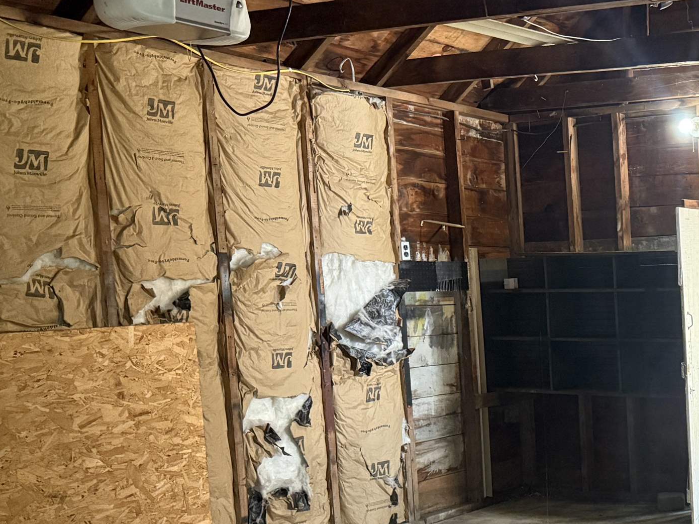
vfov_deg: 27.1
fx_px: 1070
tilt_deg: -5.9
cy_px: 406
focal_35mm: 53
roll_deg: +1.2
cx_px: 728
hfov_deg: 32.7
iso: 800
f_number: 1.78
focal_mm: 6.76
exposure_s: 1/54
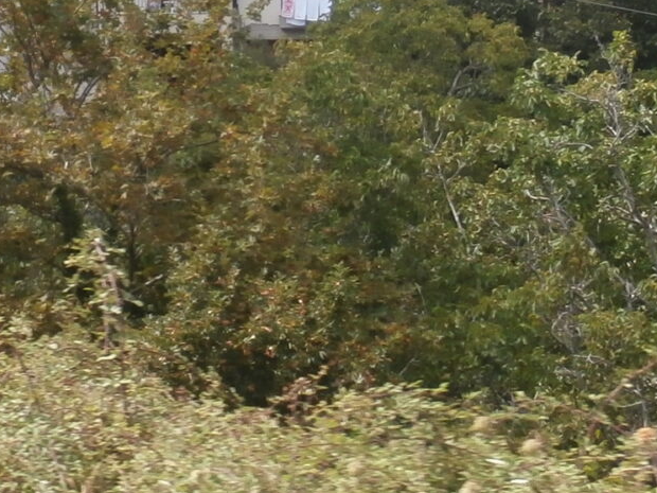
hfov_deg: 10.1
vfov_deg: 7.6
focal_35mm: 194
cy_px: -121
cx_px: -61
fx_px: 3682
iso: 100
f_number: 4.2
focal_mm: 8.29
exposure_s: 1/500
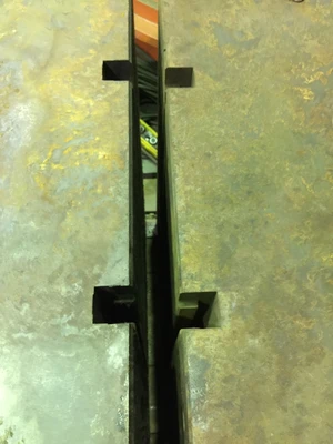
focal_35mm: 29
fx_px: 372
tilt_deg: -63.7
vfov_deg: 61.7
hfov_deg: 48.2
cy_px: 222
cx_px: 166
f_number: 2.2
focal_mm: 4.15
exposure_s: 1/4
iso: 125
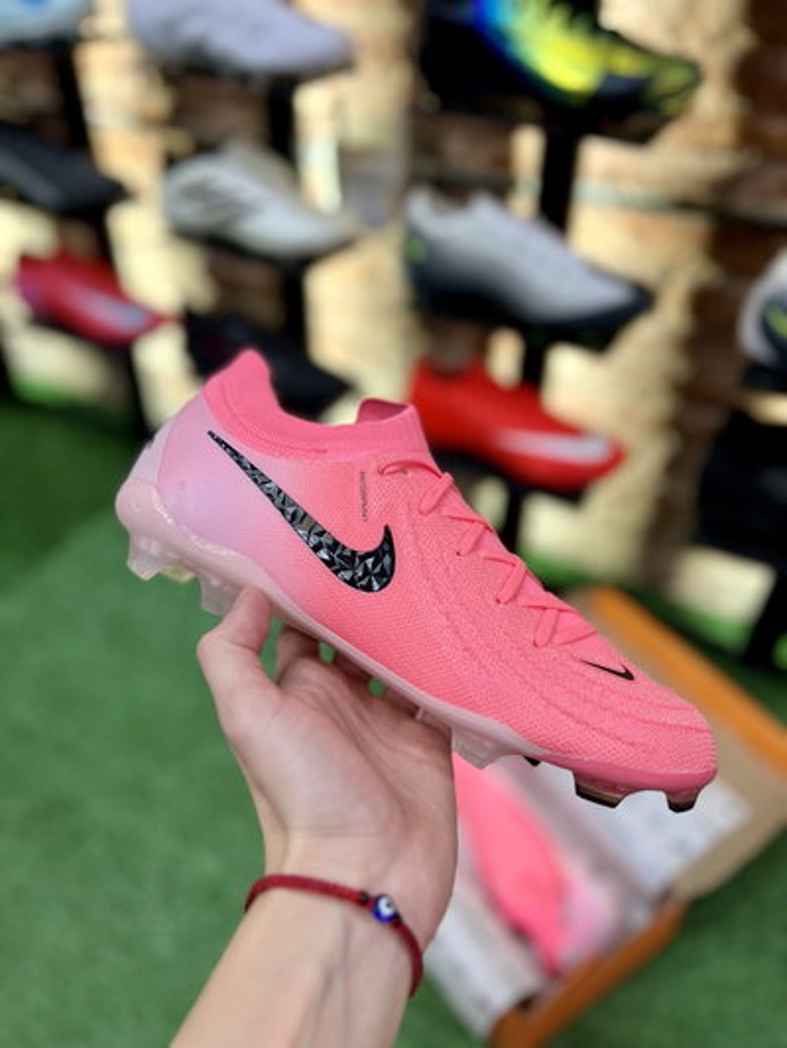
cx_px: 394
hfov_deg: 53.1
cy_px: 524
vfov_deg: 67.3
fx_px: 788
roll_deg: +0.5
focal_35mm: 26
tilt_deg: -40.2
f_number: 1.5
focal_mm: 5.7
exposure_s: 1/100
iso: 125
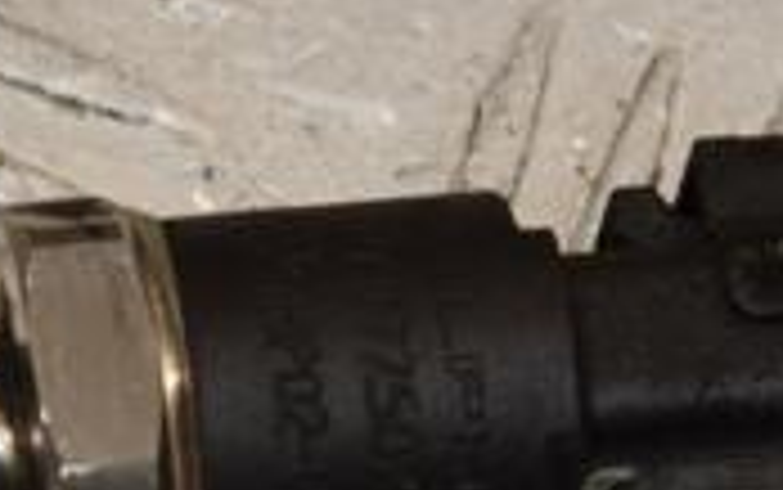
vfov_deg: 2.4
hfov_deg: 3.8
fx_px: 11803
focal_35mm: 553
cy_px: 418
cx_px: 418
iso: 800
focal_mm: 105
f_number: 9
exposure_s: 1/200
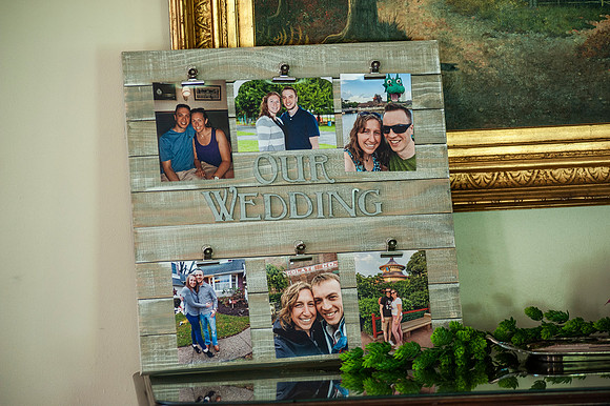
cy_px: 203
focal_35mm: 125
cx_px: 305
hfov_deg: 16.4
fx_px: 2117
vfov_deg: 11.0
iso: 500
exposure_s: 1/160
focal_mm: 125
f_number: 2.8
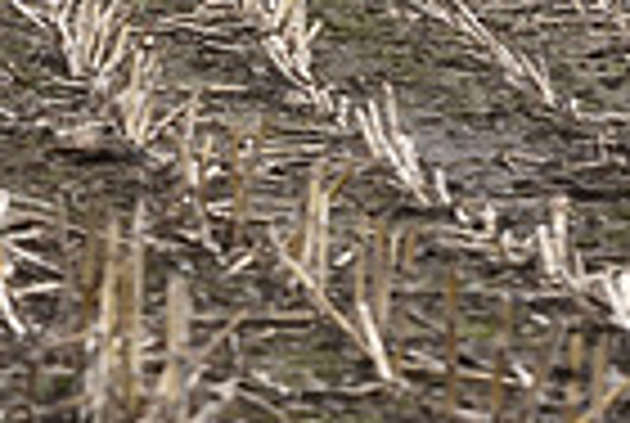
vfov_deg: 2.9
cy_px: -166
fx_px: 8400
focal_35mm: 479
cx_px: -616
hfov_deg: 4.2
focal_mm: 116
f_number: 5.6
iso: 900
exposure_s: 1/1250
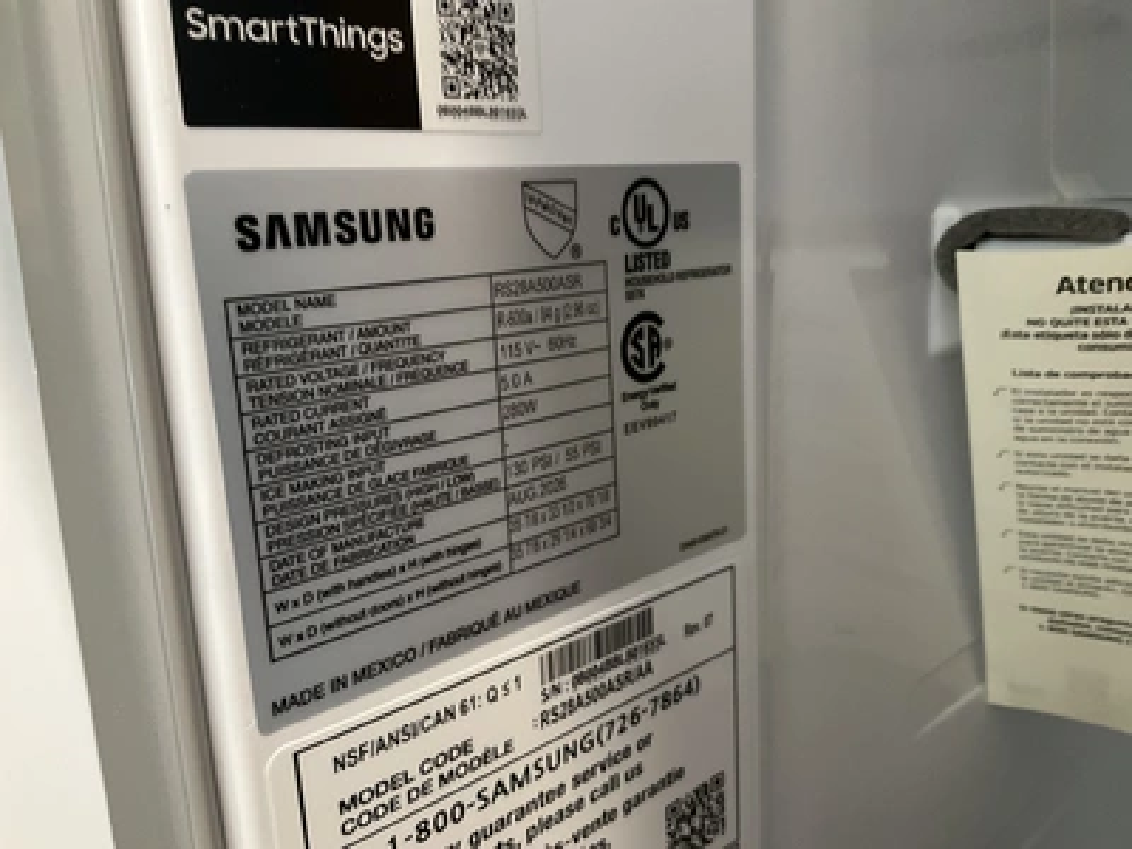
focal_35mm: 29
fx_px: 948
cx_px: 566
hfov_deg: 61.7
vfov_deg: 48.2
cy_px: 424
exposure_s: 1/40
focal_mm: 3
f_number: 1.8
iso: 250
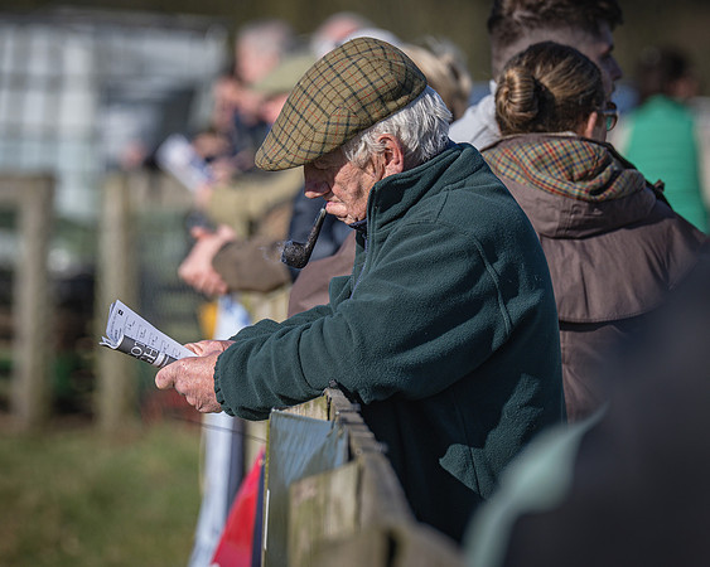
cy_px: 223
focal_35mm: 440
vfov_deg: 3.5
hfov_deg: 4.4
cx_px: 371
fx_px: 9246
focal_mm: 200
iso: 100
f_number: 4
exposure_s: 1/1000
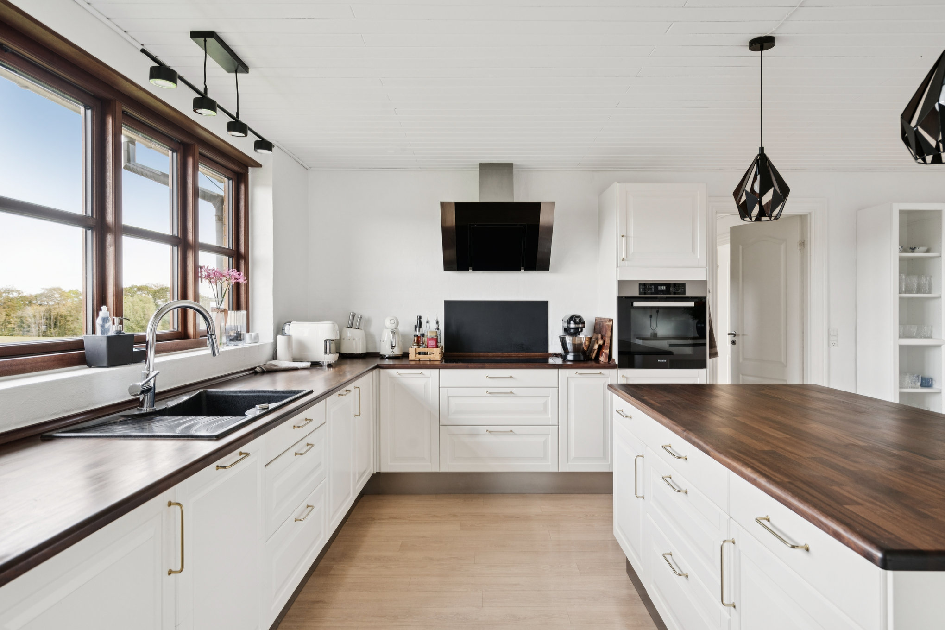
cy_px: 315
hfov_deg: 78.6
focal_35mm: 22
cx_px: 472
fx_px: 577
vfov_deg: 57.2
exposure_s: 1/50
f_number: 7.1
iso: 800
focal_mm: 22
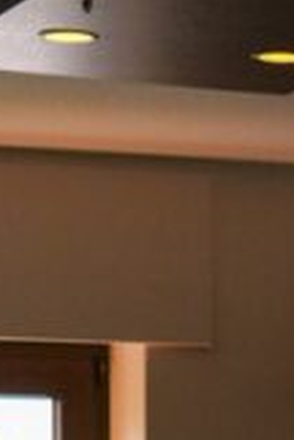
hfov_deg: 5.6
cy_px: 774
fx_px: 2940
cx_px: 604
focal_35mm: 240
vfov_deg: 8.3
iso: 1600
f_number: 4
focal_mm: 38
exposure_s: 1/125
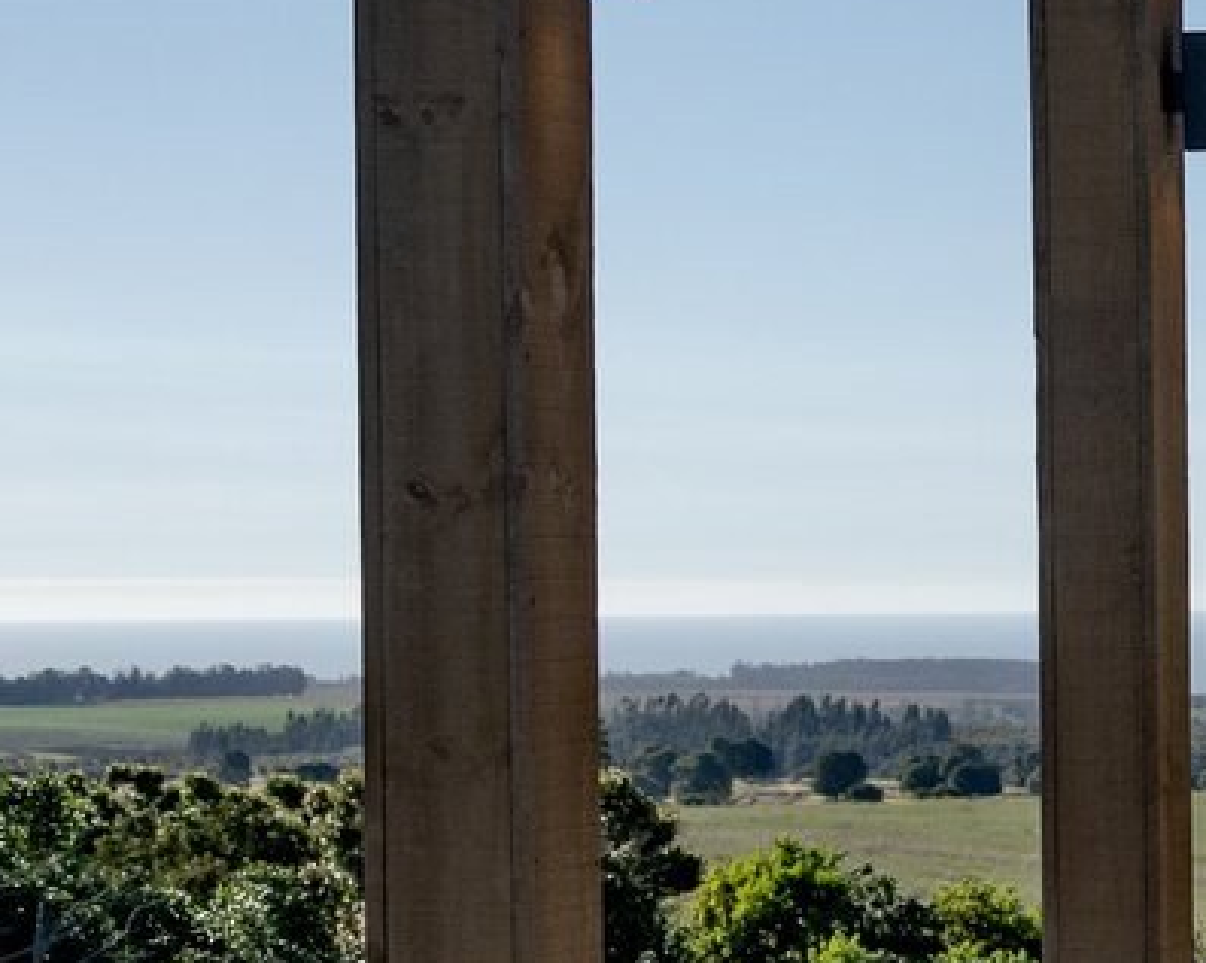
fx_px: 5149
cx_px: 2576
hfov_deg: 11.7
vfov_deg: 10.7
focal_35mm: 144
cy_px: 740
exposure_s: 1/1000
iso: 200
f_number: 4.8
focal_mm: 30.5
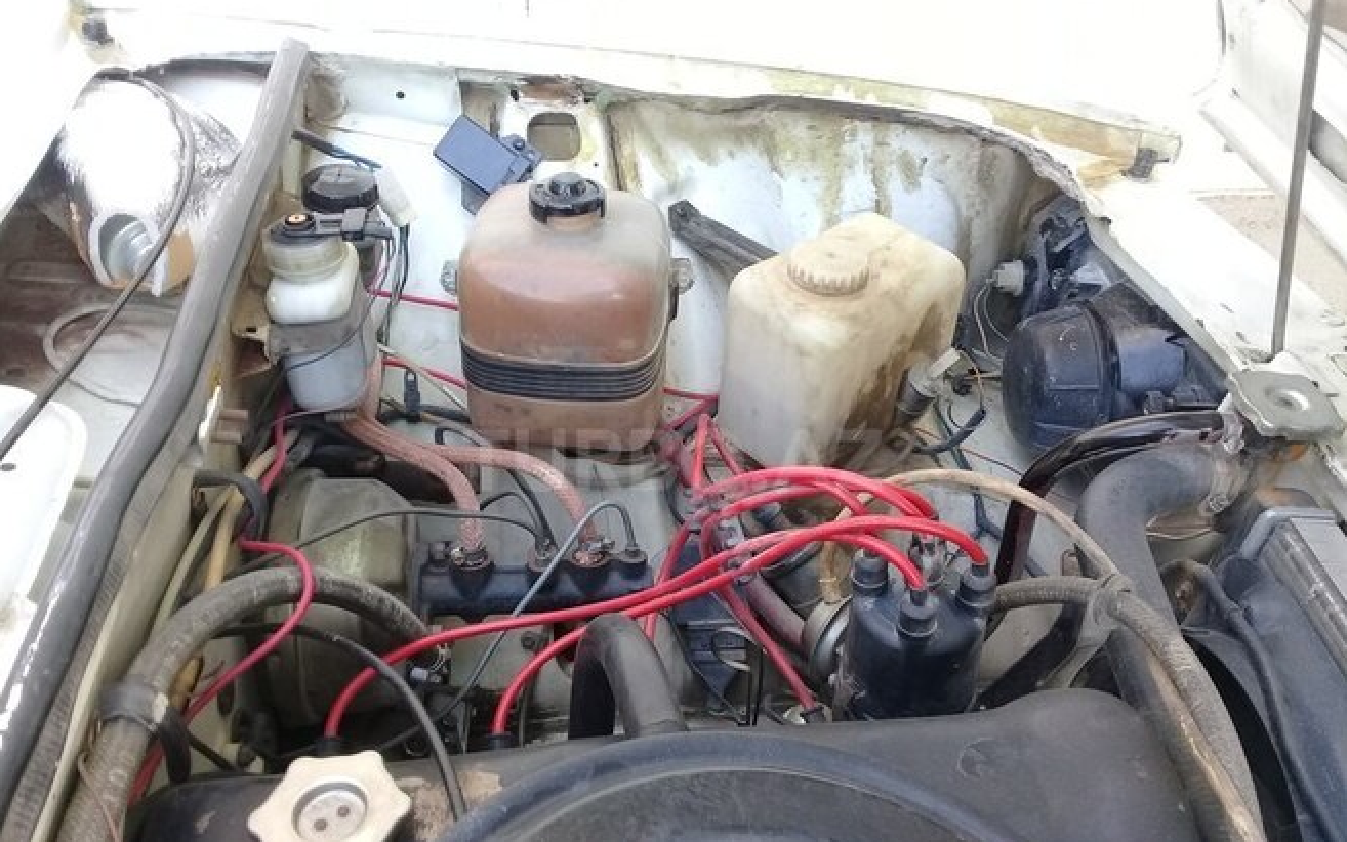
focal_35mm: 33
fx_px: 1212
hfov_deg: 58.1
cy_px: 460
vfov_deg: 38.3
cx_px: 672
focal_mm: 3.3
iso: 50
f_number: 2.2
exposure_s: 1/100
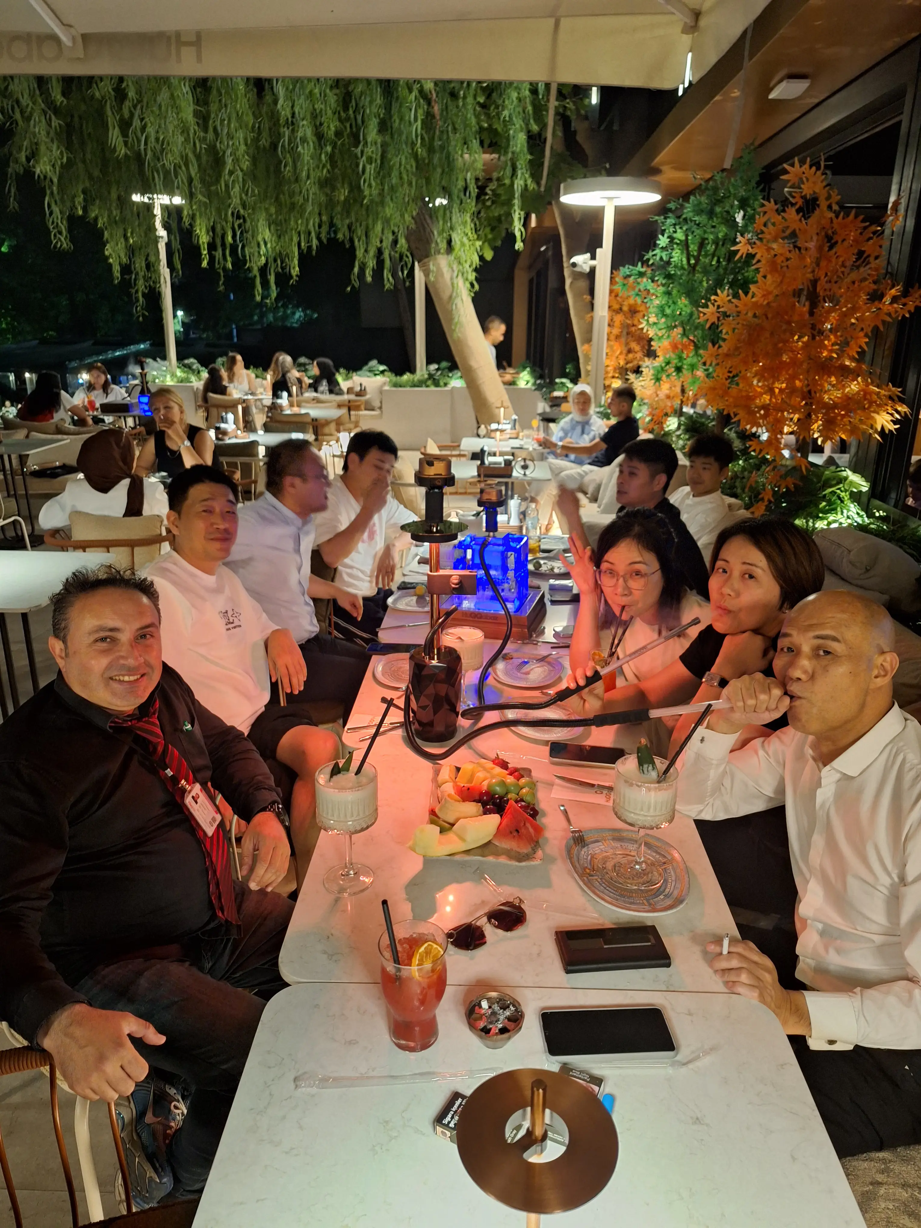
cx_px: 460
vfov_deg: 73.9
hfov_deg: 58.9
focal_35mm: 23
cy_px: 614
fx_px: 816
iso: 400
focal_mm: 5.54
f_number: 1.8
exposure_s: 1/25
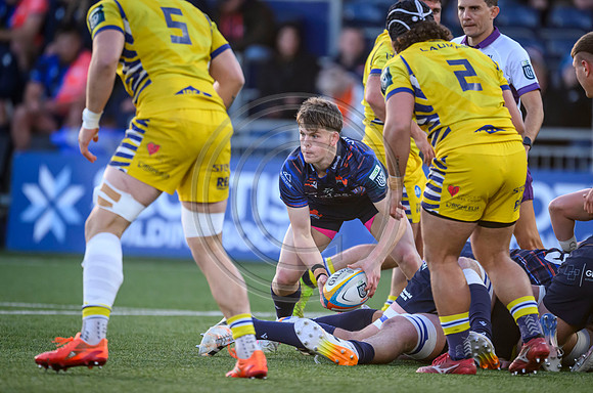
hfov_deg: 3.0
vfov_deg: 2.0
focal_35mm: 697
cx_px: 330
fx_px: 11460
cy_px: 166
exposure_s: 1/1250
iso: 3200
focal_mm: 560
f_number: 4
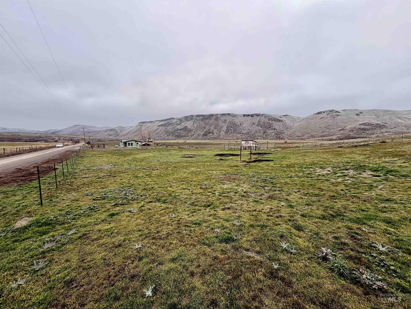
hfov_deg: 102.1
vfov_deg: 85.7
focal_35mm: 14
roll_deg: -0.5
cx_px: 206
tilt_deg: -5.8
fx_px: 166
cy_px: 154
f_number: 2.2
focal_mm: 2.22
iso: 50
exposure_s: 1/502
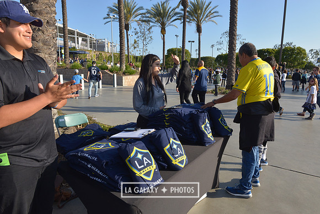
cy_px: 107
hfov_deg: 73.7
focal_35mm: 24
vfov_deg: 53.2
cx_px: 160
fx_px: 213
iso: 400
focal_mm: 24
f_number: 14
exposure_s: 1/250
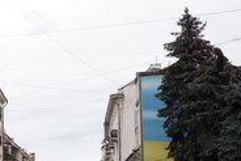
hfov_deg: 26.4
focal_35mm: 76
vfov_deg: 17.4
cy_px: 171
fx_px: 509
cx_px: 68
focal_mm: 35
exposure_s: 1/640
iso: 200
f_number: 2.5
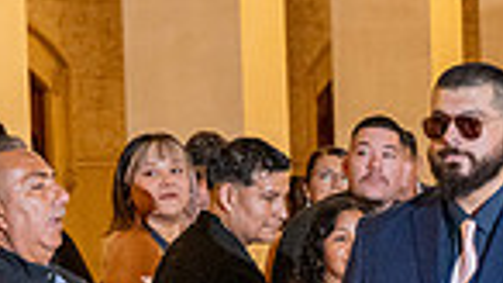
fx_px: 3893
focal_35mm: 292
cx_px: 489
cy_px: 464
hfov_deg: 7.4
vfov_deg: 4.1
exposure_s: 1/200
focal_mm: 70
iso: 2000
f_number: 4.5
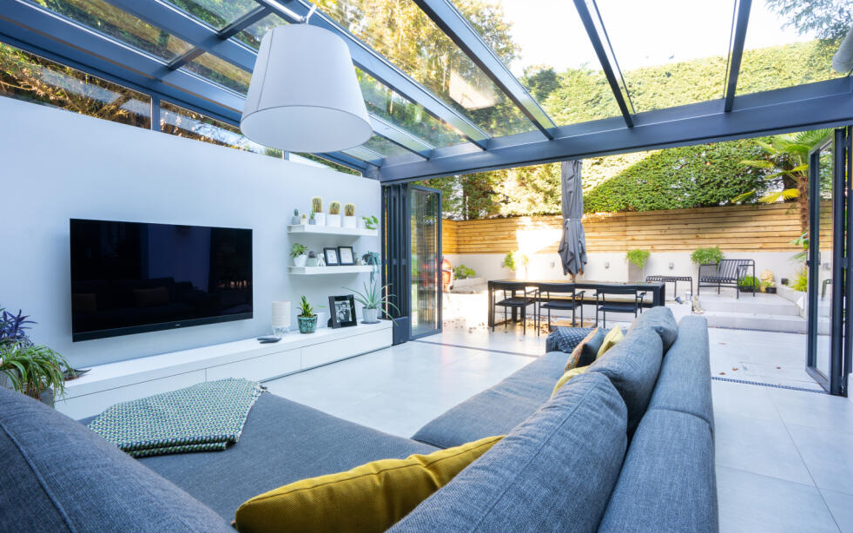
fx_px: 395
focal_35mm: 17
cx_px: 432
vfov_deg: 68.0
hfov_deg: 94.4
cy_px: 270
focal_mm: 16
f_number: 11
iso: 250
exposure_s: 1/10
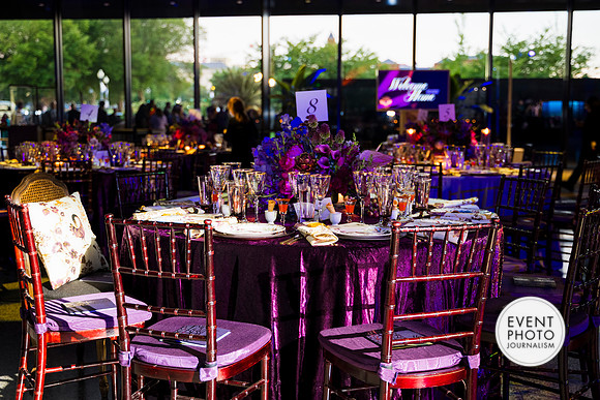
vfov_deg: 31.9
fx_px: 700
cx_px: 300
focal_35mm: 42
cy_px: 200
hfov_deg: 46.4
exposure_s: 1/50
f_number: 2.8
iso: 800
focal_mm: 42
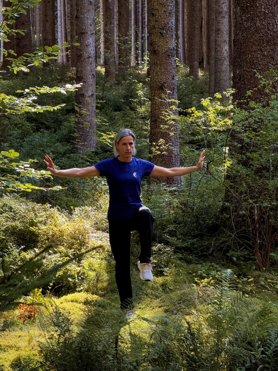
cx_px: 139
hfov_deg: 12.3
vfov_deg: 16.4
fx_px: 1285
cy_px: 186
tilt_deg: -0.6
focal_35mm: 120
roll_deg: +0.0
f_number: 2.8
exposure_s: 1/99
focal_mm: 15.66
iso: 200
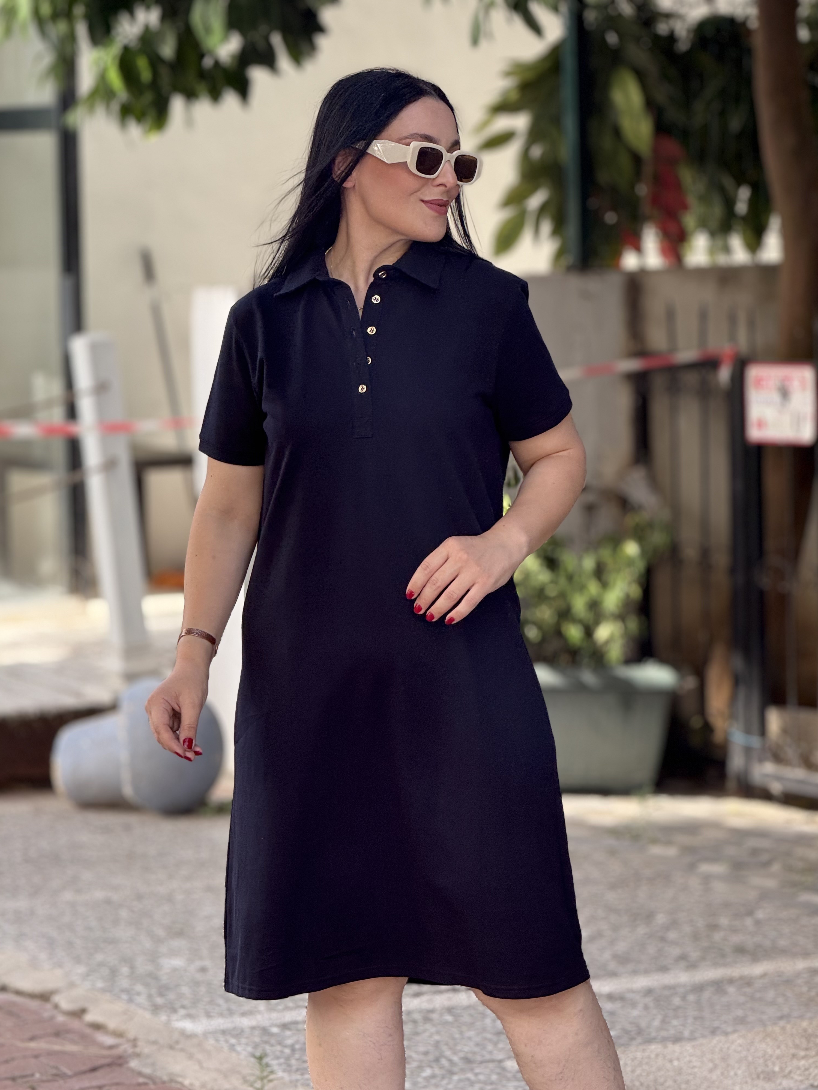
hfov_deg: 12.2
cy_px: 548
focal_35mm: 121
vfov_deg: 16.3
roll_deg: +0.8
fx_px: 3813
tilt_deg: -5.2
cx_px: 410
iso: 50
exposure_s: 1/99
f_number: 2.8
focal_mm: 15.66
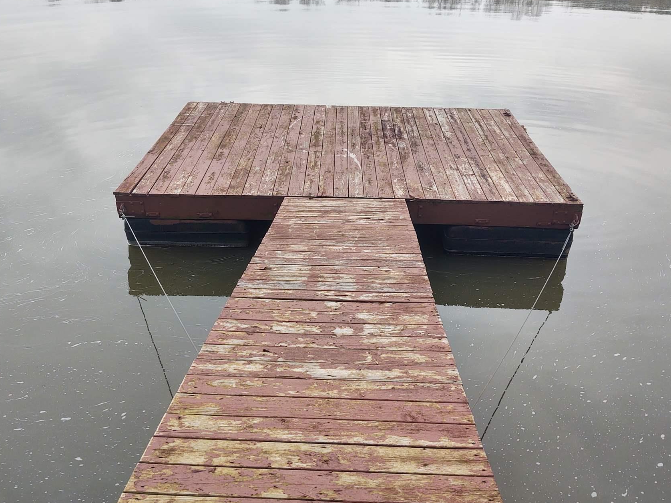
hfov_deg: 55.3
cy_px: 244
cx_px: 321
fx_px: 640
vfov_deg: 42.9
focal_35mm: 33
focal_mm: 4.75
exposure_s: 1/212
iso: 100
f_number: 1.7
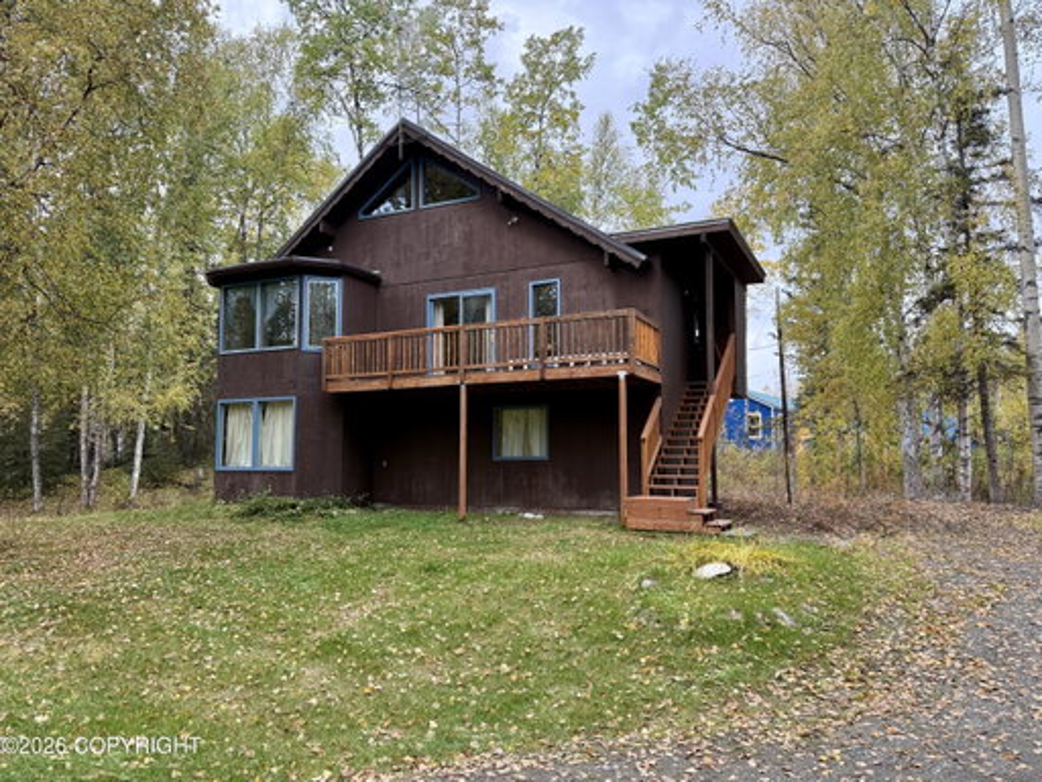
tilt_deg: +6.5
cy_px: 391
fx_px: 722
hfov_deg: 71.6
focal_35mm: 24
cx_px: 521
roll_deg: -0.6
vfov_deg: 56.8
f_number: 1.78
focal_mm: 6.76
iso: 100
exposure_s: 1/283
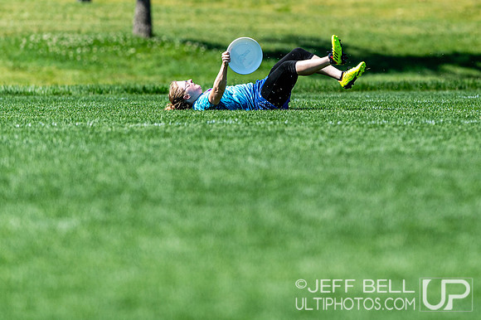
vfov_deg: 1.7
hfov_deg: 2.5
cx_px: 343
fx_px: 11019
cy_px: 80
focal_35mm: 825
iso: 100
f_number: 2.8
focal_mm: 400
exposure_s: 1/2500
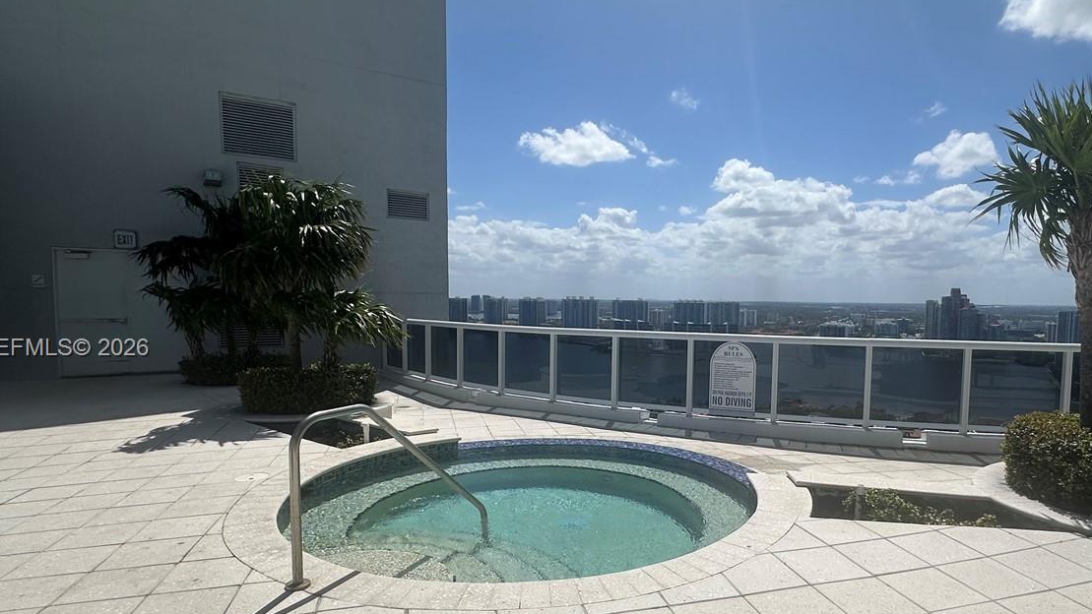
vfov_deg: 51.3
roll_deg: -0.4
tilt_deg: -4.5
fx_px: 637
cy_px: 349
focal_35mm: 22
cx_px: 630
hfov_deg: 80.6
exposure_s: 1/5556
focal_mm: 2.22
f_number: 2.2
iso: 50
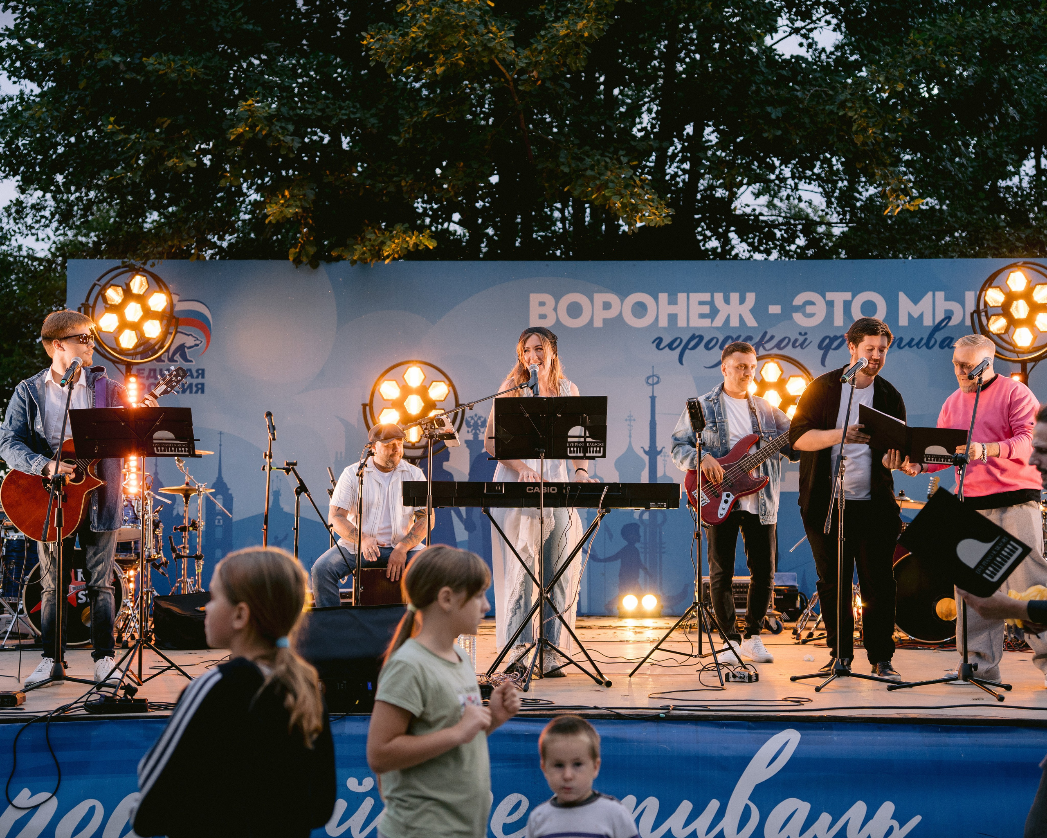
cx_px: 538
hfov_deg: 32.2
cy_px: 419
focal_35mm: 59
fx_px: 1815
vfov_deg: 26.0
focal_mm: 52
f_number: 2.8
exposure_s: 1/160
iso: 640
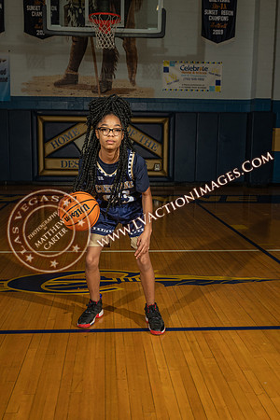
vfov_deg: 50.7
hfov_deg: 35.1
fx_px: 443
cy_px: 210
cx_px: 140
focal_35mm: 38
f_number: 7.1
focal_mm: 38
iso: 160
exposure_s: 1/200
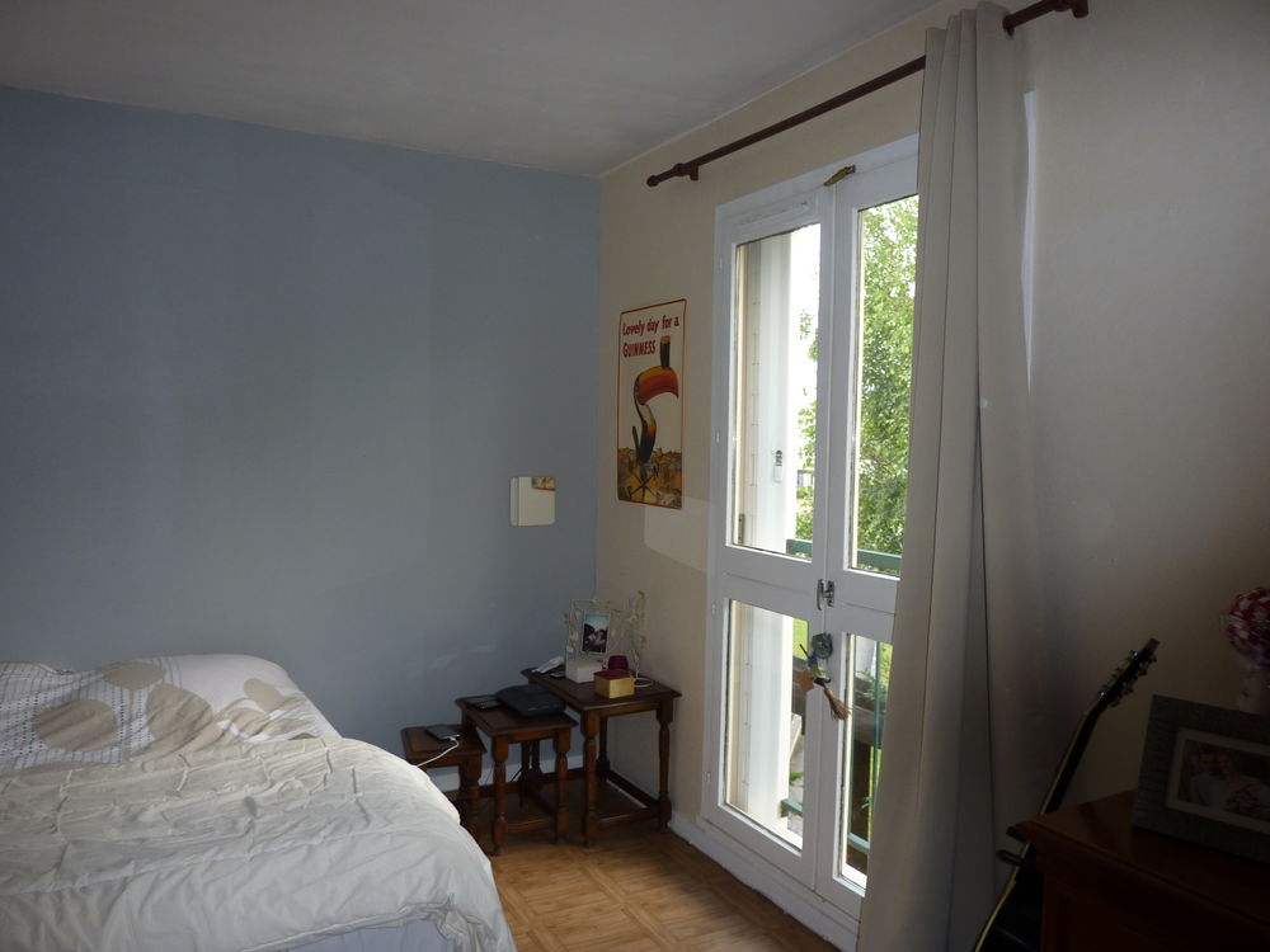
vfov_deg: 54.9
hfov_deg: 69.4
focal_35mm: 25
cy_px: 476
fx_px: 917
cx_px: 635
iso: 100
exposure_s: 1/60
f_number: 3.3
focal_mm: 4.1
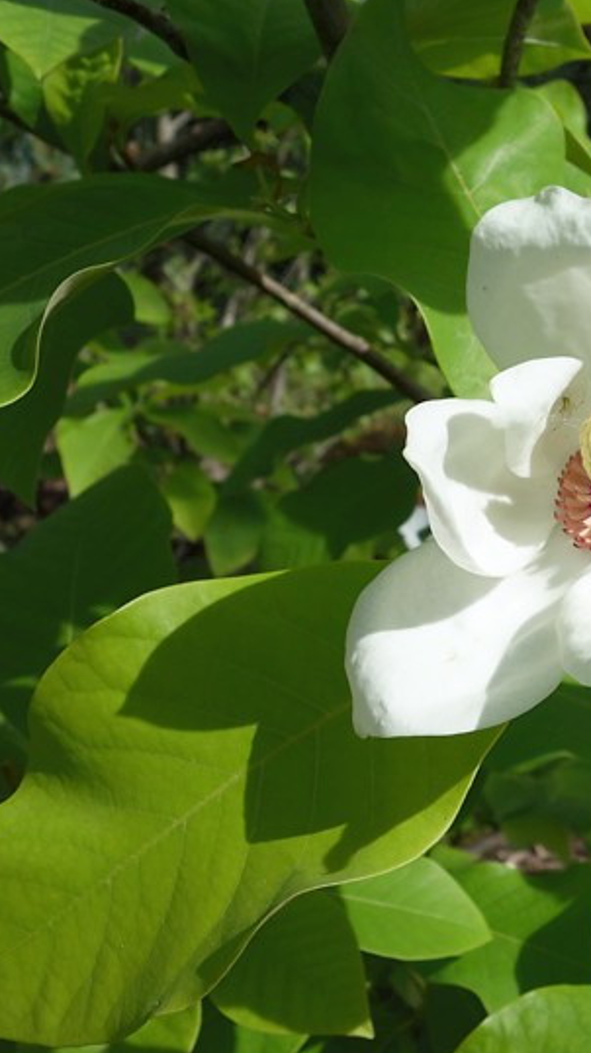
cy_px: 530
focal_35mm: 45
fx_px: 1256
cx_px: 604
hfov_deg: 25.1
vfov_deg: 45.5
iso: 125
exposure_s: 1/640
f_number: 5.6
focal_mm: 10.4
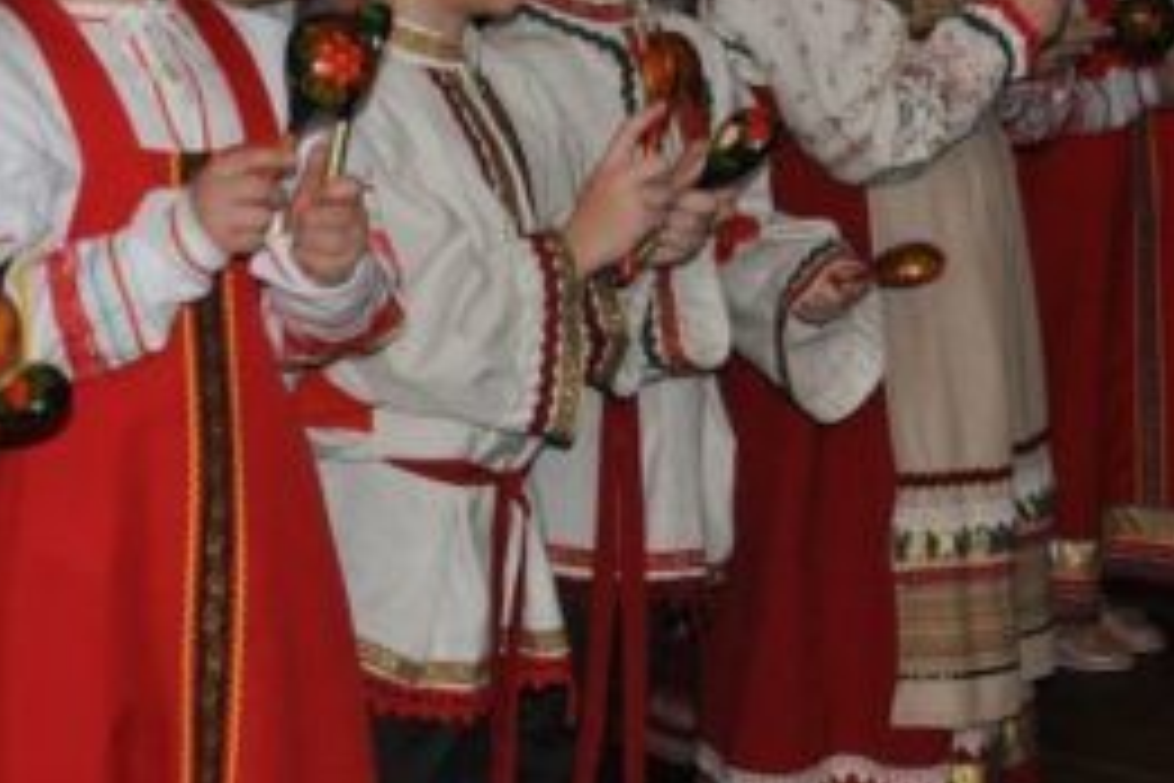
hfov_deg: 23.3
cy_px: -38
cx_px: 58
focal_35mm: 84
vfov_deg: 15.8
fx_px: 2750
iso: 800
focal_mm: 21
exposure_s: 1/60
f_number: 3.8
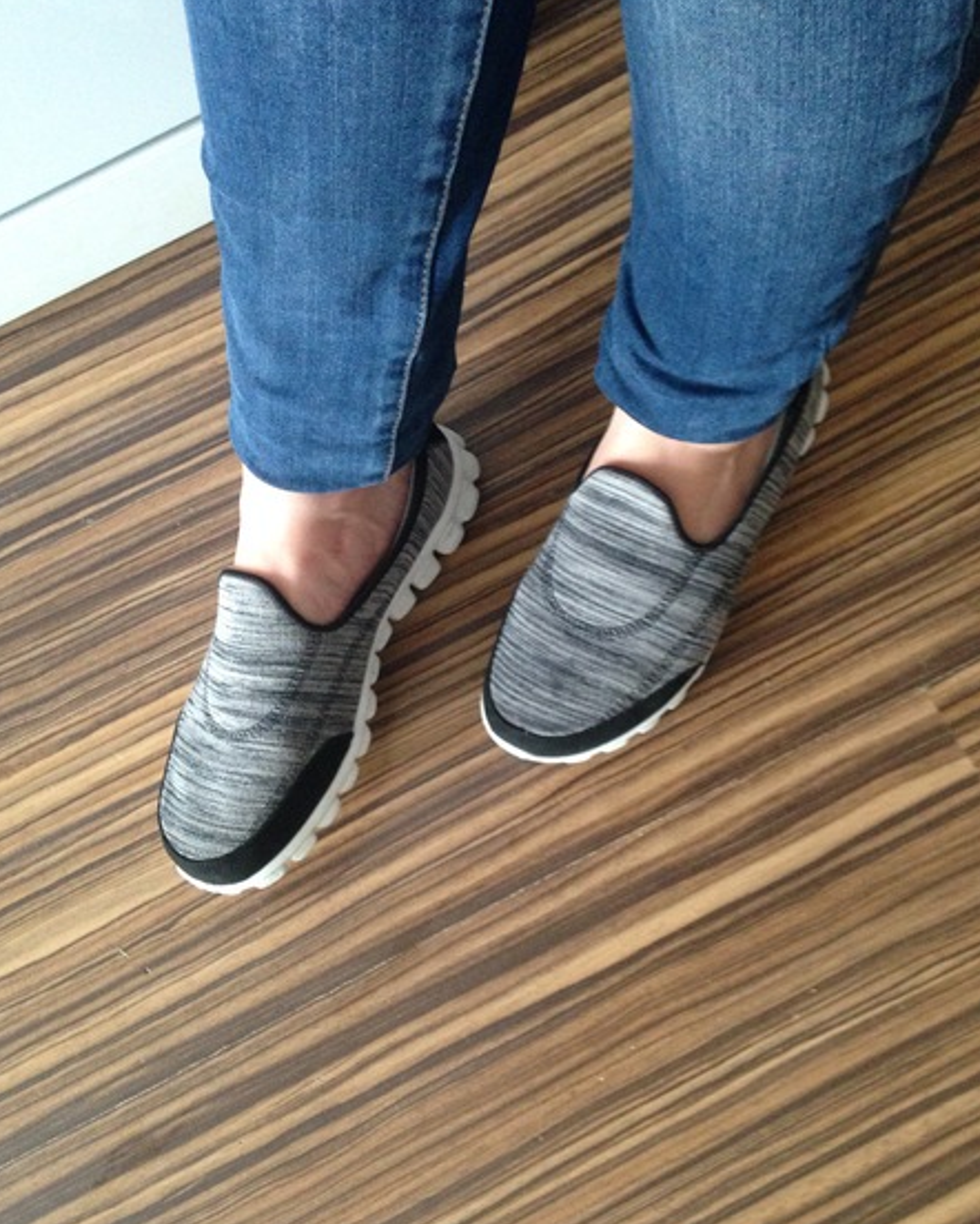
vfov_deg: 51.5
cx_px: 486
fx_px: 1268
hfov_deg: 42.2
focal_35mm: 35
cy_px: 639
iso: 400
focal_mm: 4.12
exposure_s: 1/17
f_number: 2.4
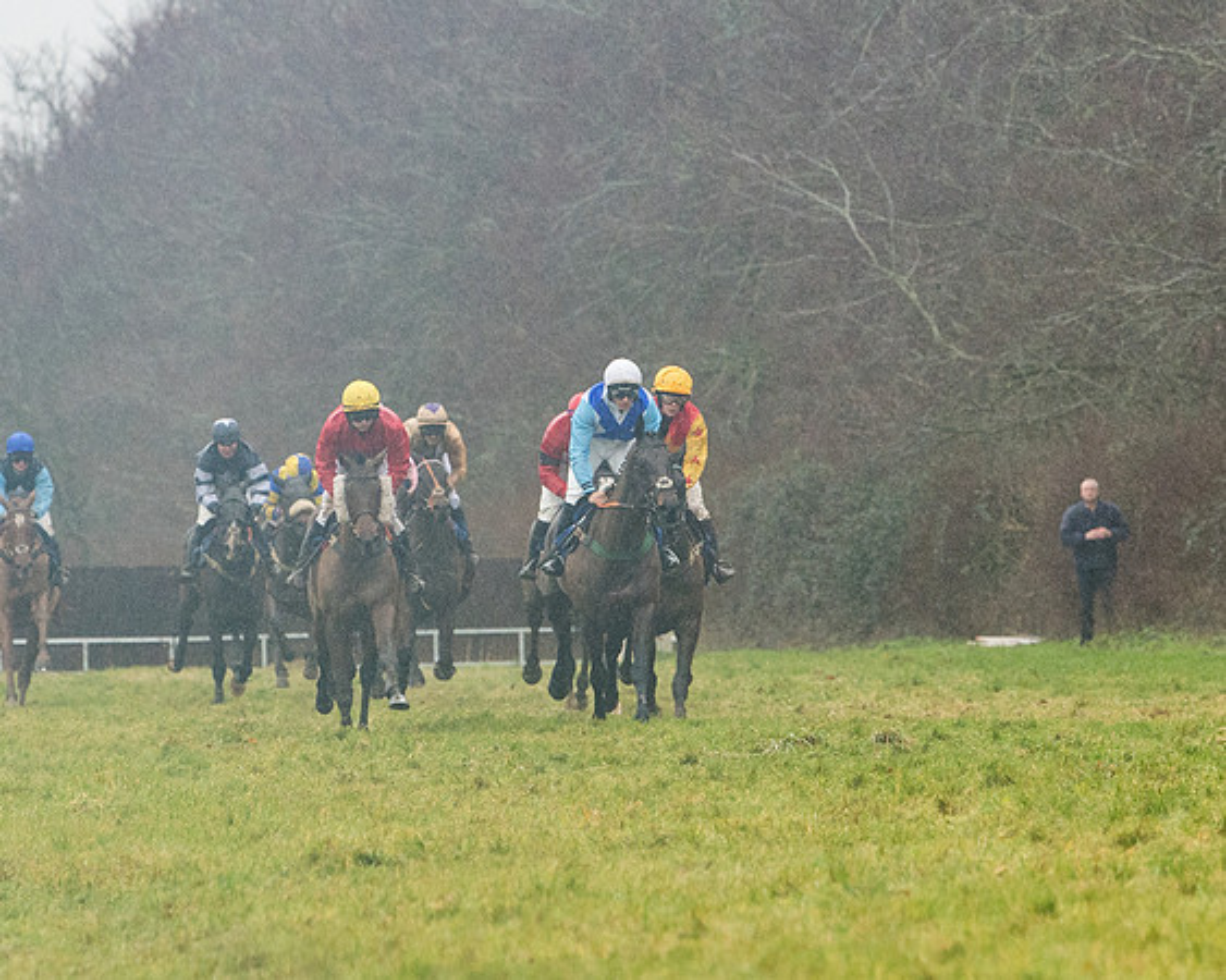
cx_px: 628
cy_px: 441
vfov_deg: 4.0
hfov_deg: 5.1
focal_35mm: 383
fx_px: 13890
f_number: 4.5
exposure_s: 1/1000
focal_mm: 170
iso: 1000
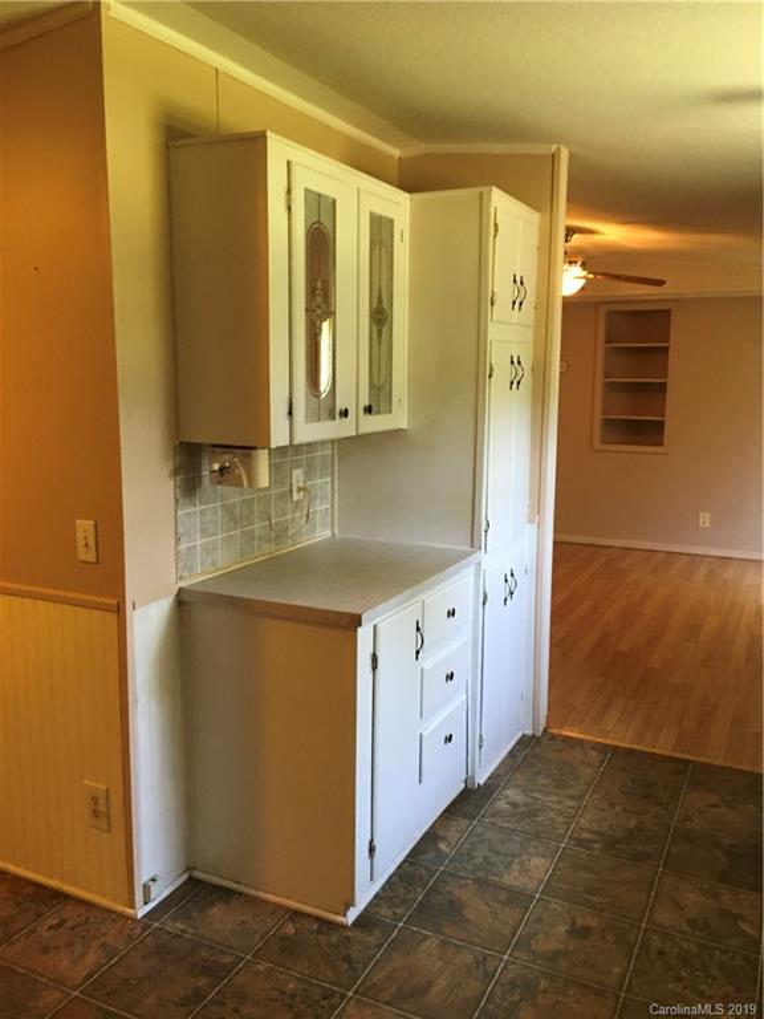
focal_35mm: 29
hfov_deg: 48.2
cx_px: 382
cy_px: 510
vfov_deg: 61.7
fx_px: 853
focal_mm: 4.15
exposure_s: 1/30
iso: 100
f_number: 2.2
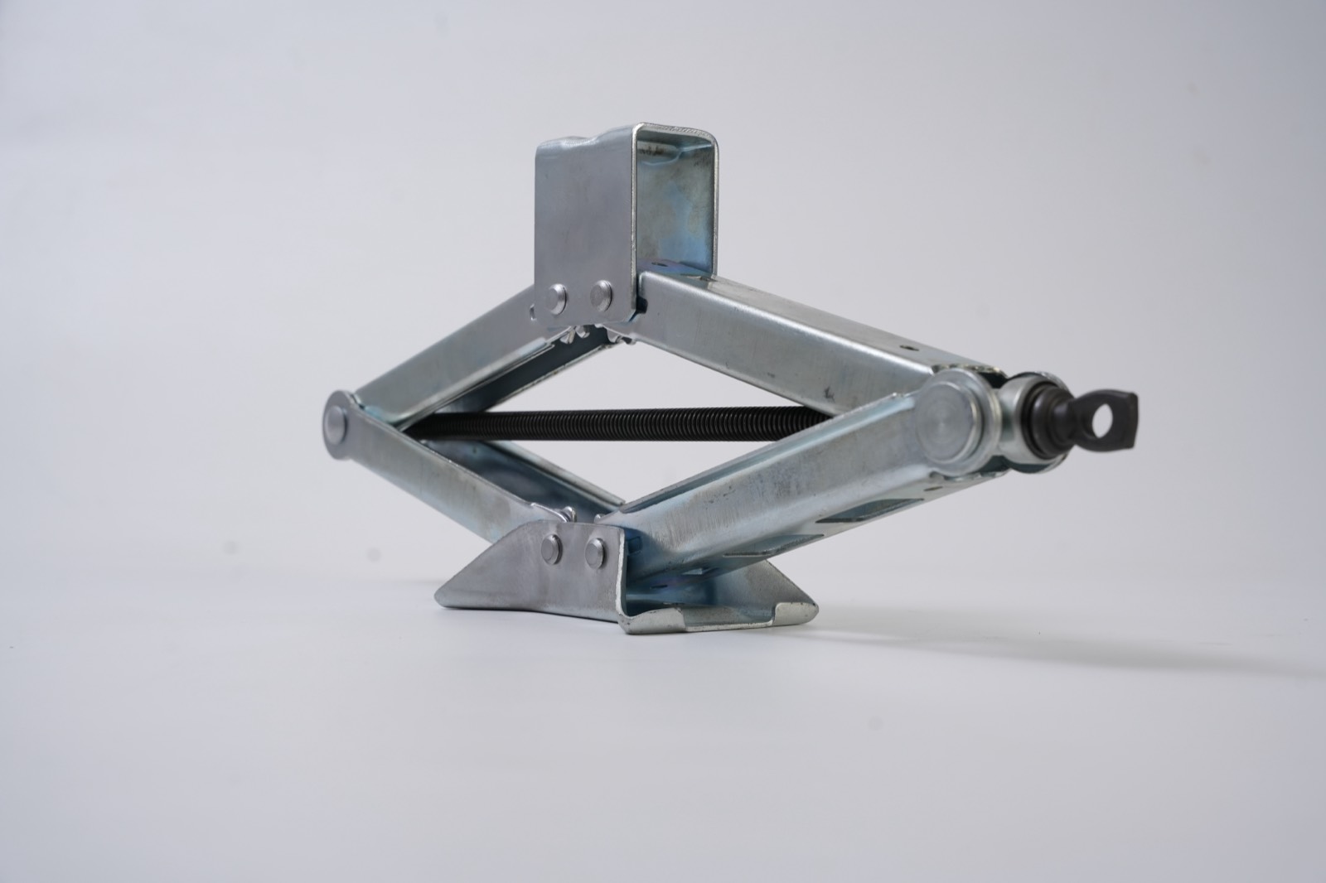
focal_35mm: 50
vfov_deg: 26.8
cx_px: 663
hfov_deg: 39.4
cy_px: 442
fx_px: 1852
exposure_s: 1/250
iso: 320
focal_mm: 50.3
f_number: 8
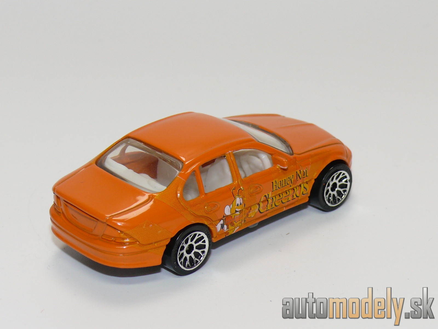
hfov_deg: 18.2
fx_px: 1367
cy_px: 164
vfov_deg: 13.7
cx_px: 219
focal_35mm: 108
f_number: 4
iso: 100
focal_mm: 13.8
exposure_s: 1/30
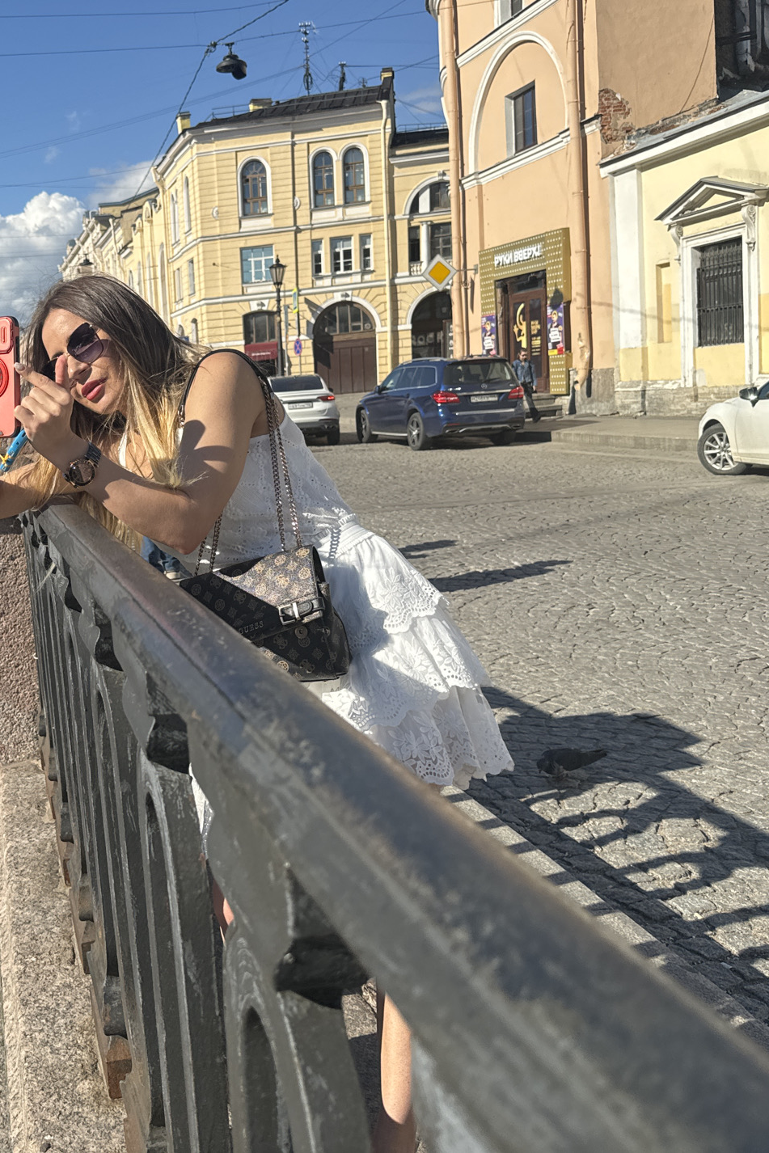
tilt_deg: -7.3
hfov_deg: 36.1
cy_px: 548
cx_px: 116
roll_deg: +1.4
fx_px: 1121
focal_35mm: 35
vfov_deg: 54.4
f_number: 1.78
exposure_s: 1/4950
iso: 80
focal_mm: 6.86
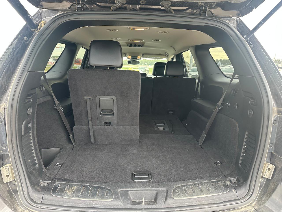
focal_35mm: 24
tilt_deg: -12.6
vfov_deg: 56.8
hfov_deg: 71.6
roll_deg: -1.8
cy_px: 106
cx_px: 141
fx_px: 196
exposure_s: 1/141
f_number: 1.78
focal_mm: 6.86
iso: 125
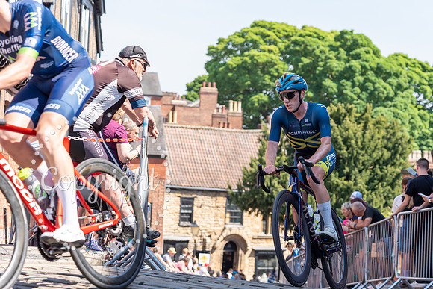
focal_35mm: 91
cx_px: 262
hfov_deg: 22.4
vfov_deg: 15.1
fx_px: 1091
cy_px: 114
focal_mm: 75
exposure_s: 1/800
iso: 160
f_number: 4
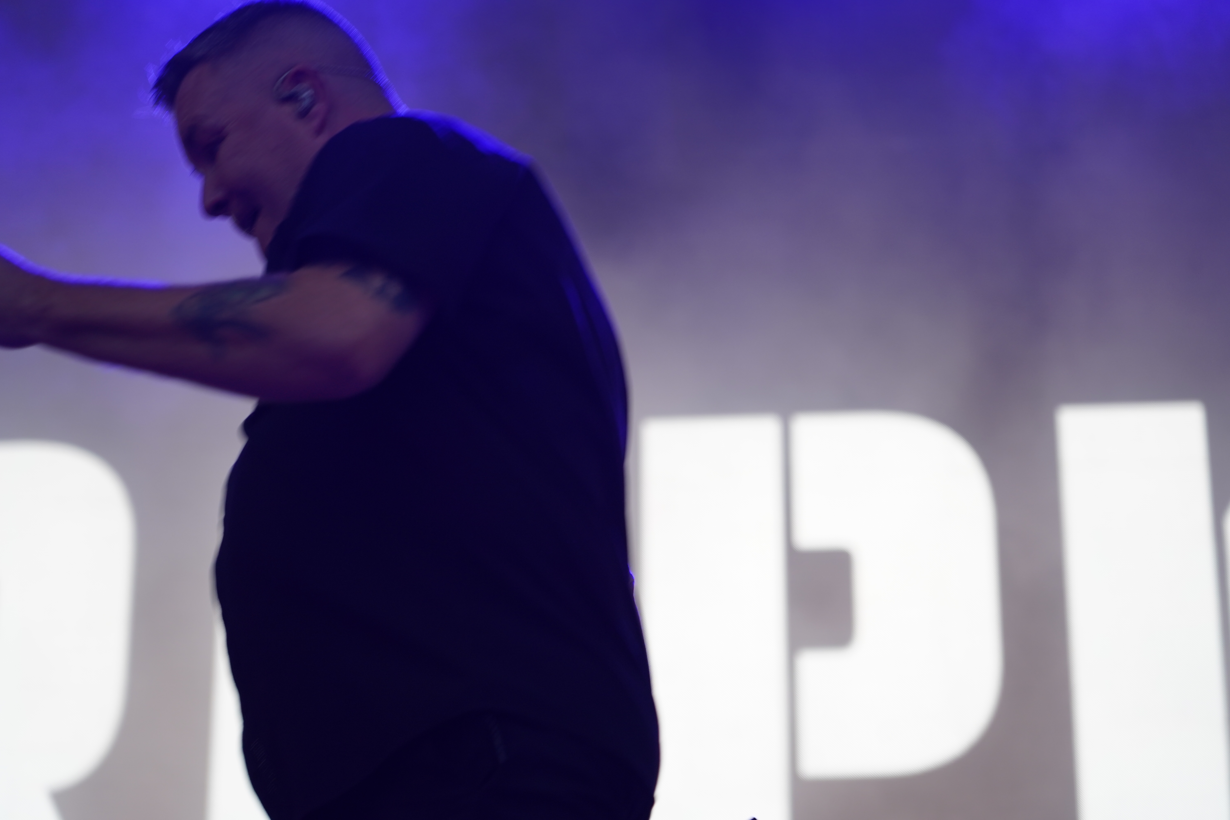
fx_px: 3587
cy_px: 410
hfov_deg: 19.5
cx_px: 615
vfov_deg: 13.0
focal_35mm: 105
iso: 400
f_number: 4
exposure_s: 1/125
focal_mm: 105
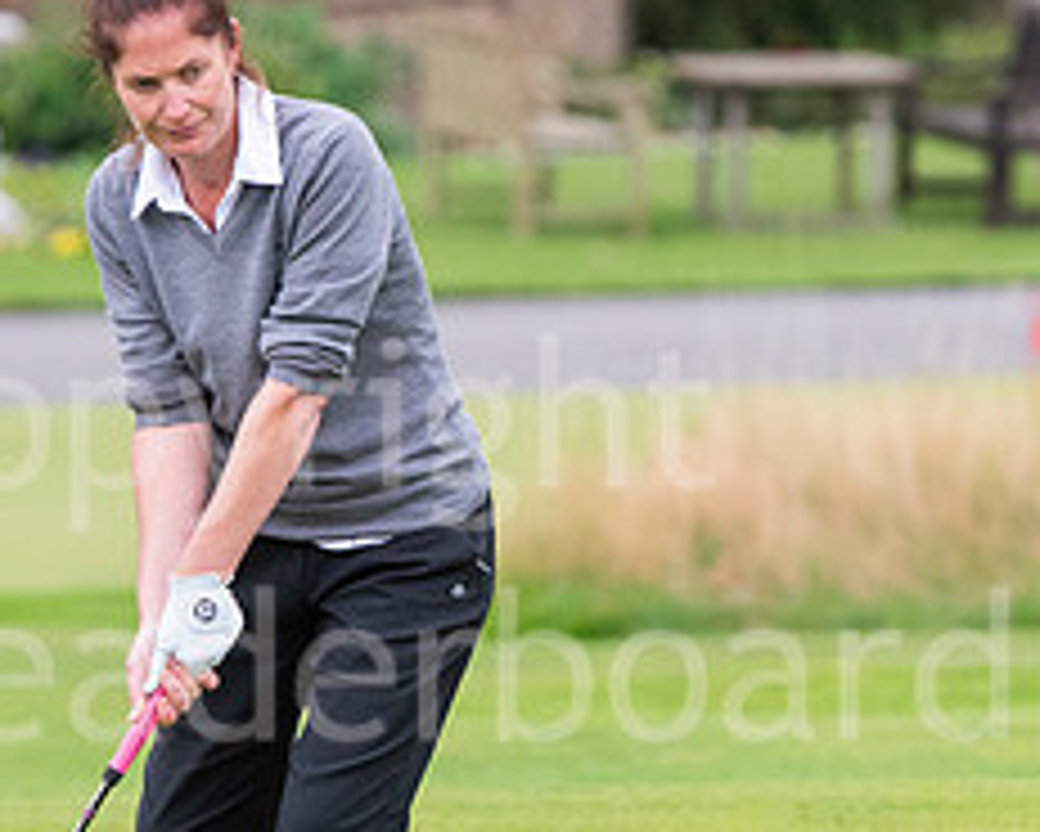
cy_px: 708
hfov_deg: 3.0
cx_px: 437
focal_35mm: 636
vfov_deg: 2.4
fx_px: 19584
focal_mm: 180
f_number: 4
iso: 1600
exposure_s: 1/1000
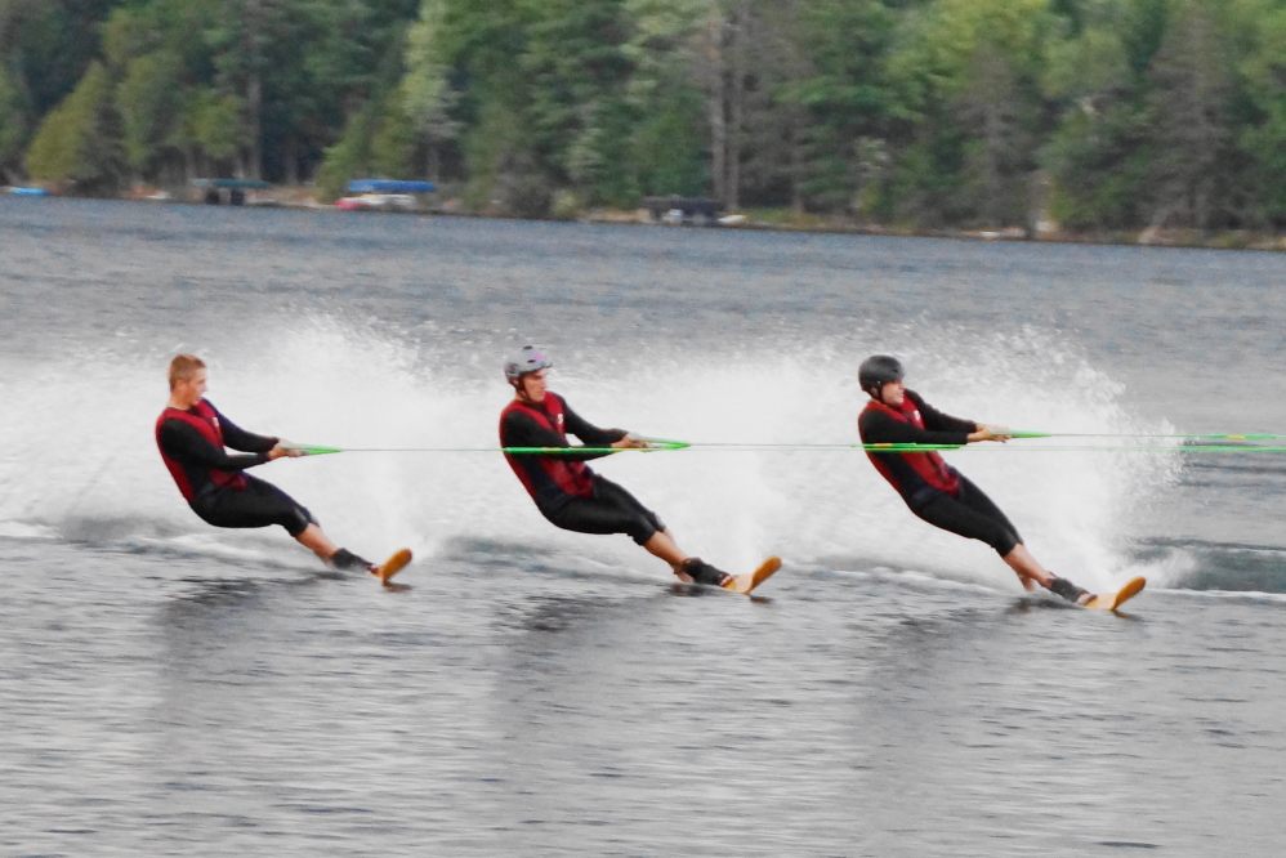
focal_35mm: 135
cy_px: 429
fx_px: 4824
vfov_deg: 10.2
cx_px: 643
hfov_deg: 15.2
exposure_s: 1/160
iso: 800
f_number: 5.6
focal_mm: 90
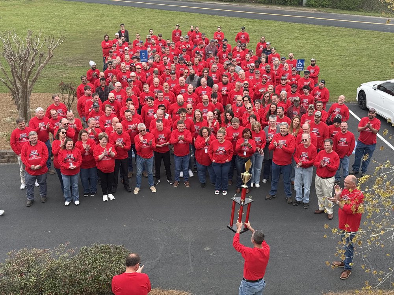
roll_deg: -0.4
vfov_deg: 30.3
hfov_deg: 39.7
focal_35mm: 48
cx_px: 197
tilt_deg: -21.8
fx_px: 546
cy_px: 148
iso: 100
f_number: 1.78
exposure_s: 1/2088
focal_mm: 6.76
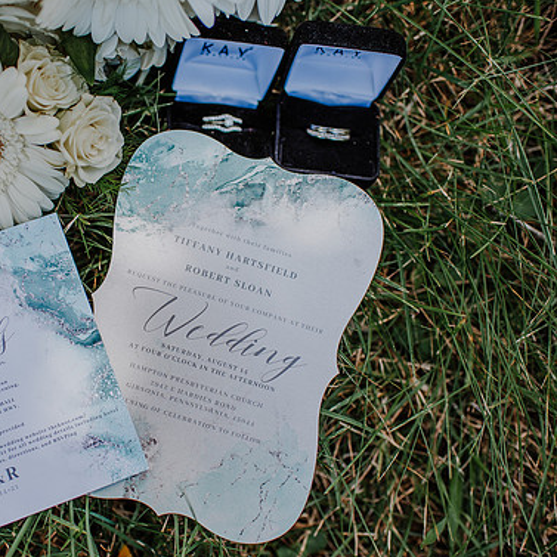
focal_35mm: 48
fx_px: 874
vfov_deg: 35.3
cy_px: 297
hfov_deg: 34.6
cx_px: 140
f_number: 2.5
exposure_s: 1/1000
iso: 100
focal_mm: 35
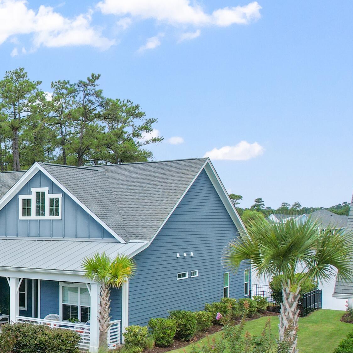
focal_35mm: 50
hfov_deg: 27.9
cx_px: -112
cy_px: 229
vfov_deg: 33.8
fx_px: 577
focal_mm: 8.38
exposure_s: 1/400
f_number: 2.8
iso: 100
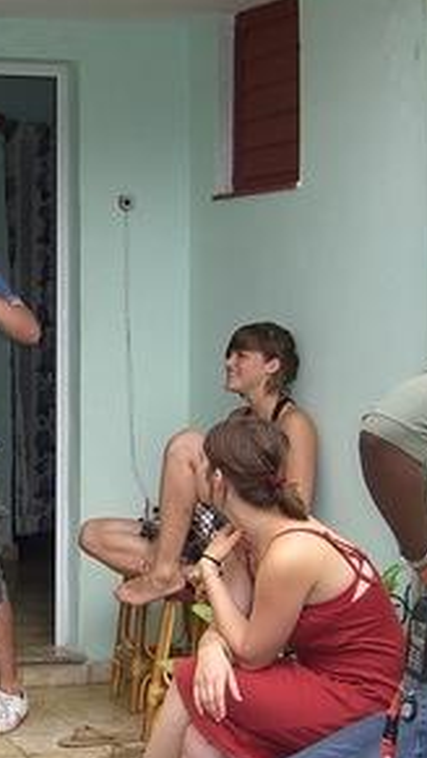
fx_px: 1829
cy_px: 477
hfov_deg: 13.1
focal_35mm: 91
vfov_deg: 23.3
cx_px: -36
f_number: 2.8
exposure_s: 1/100
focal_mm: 7.9
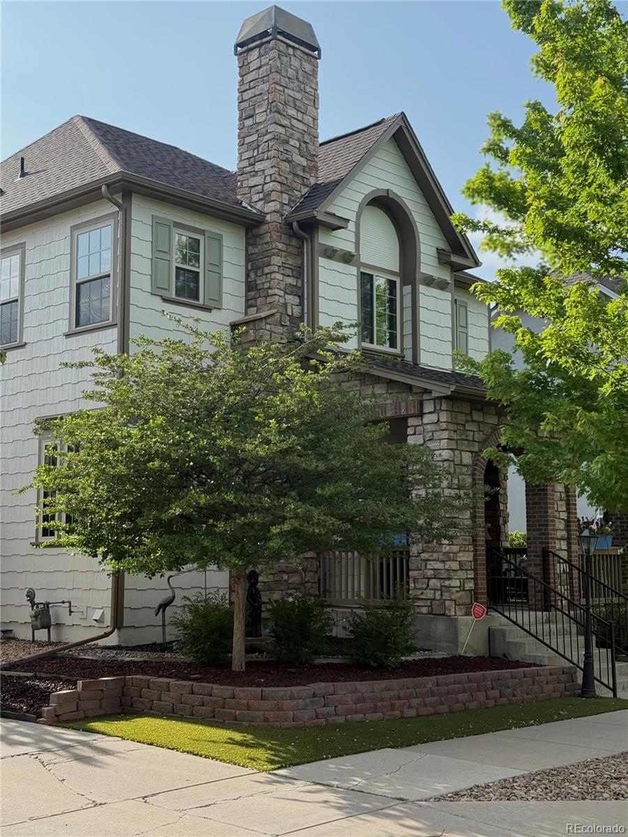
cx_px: 314
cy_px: 418
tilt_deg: +7.3
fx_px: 1161
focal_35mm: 48
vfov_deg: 39.7
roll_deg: -0.4
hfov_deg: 30.3
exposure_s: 1/1980
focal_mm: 6.76
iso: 100
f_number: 1.78
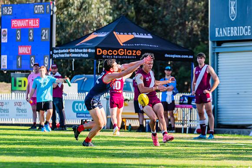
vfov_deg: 3.8
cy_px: 94
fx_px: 2554
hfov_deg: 5.6
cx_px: 145
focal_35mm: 365
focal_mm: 270
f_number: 5
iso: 800
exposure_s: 1/1600
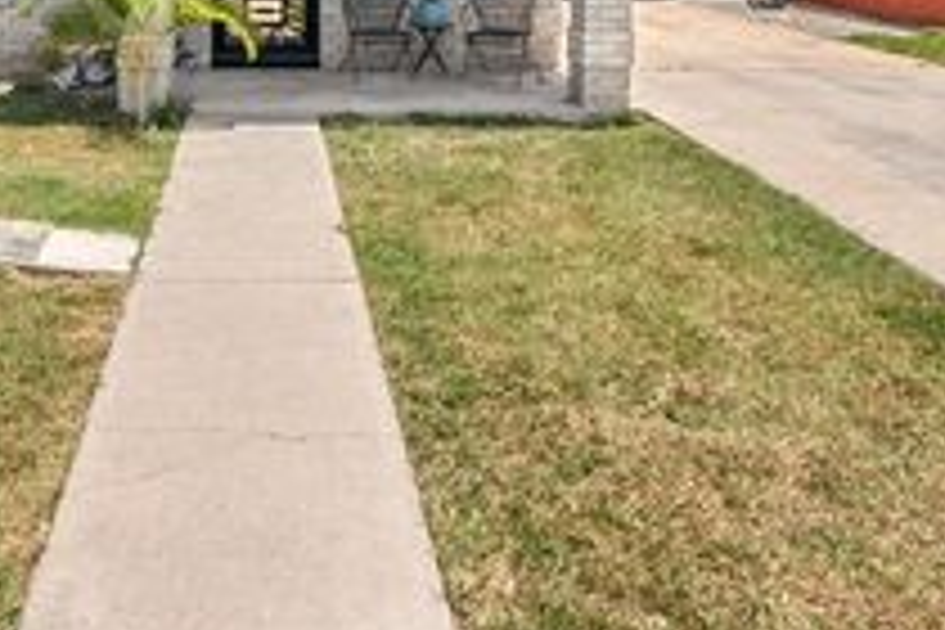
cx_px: 279
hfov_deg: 49.4
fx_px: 997
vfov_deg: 30.9
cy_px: -79
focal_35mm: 38
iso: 100
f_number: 8
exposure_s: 1/50
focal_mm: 16
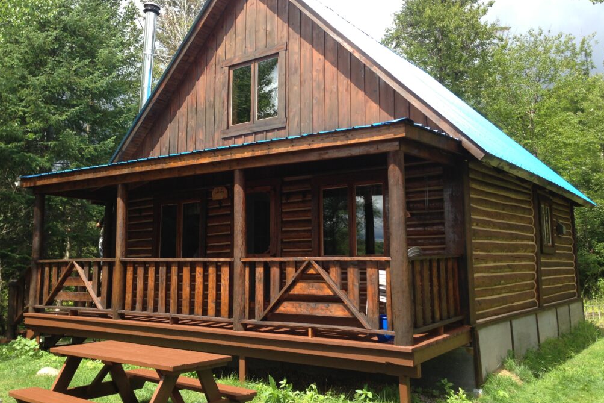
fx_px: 587
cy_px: 189
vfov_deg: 37.8
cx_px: 298
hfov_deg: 54.4
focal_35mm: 35
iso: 50
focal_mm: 4.13
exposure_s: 1/484
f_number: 2.4
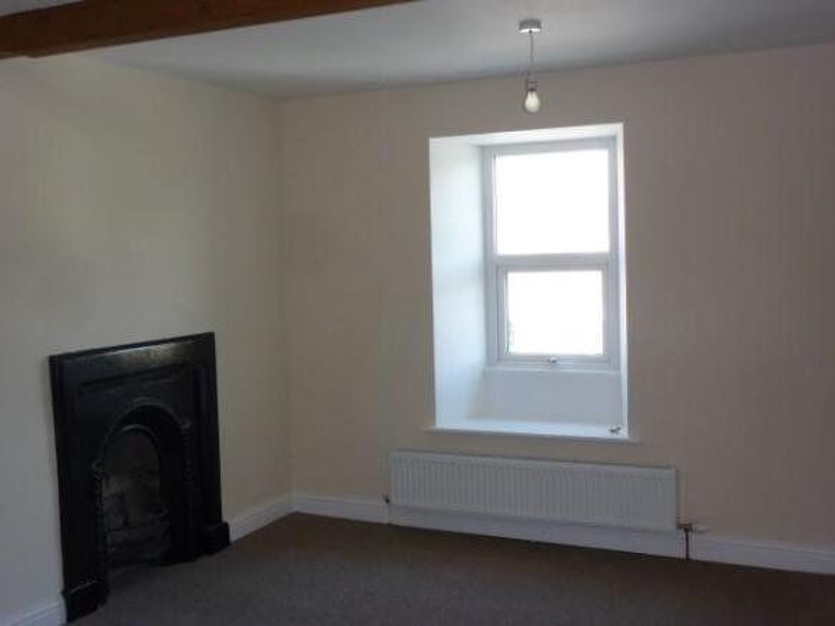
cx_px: 418
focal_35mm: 40
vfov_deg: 35.9
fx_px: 965
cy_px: 313
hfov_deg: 46.8
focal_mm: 6.5
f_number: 3.6
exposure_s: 1/30
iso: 125
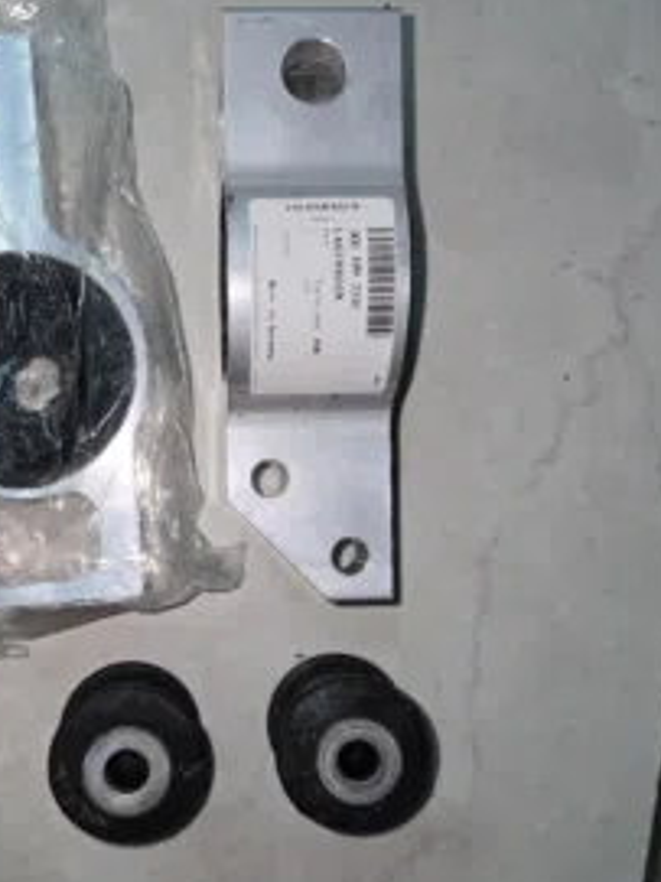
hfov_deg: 41.3
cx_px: 231
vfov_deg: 53.7
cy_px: 511
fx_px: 866
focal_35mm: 34
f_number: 1.7
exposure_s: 1/50
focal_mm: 6.3
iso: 100
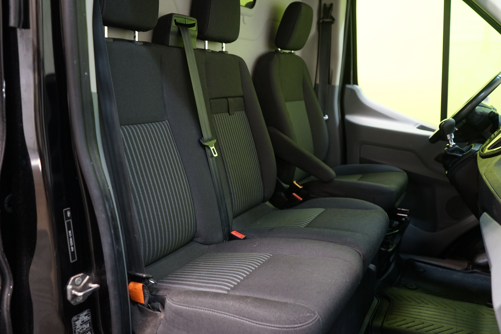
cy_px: 167
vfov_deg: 45.0
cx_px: 250
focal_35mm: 29
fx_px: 404
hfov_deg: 63.7
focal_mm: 29
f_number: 3.5
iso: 1250
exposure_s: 1/30
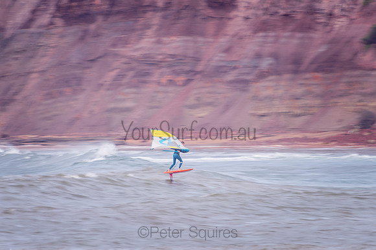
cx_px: 222
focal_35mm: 614
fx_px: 6404
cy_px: 127
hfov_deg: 3.4
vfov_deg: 2.2
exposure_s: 1/20
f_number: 9
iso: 31
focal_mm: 500
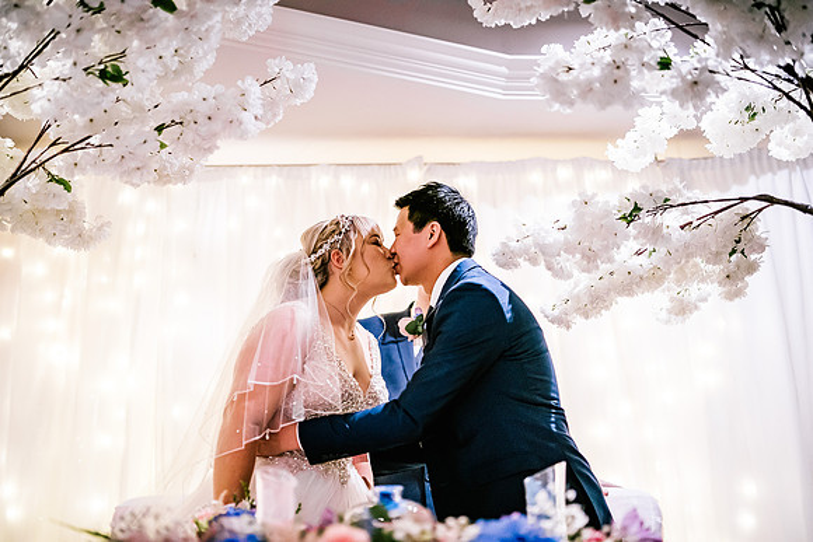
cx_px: 406
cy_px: 271
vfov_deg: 37.9
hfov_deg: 54.4
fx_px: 791
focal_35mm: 35
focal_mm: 35
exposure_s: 1/250
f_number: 1.4
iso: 2500
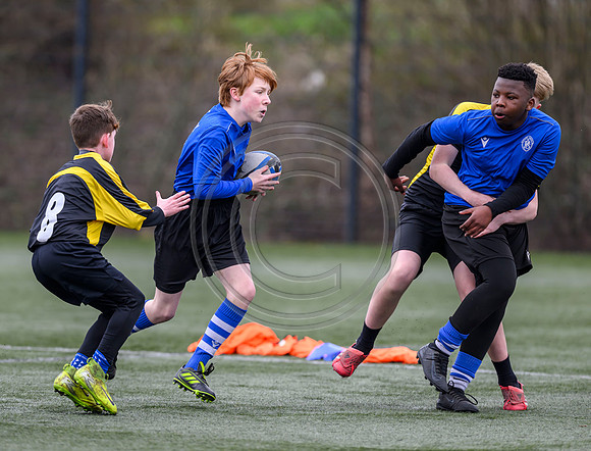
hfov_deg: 4.0
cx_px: 208
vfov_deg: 3.0
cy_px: 209
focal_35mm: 498
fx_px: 8558
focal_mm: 400
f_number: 3.5
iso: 500
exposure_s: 1/1250
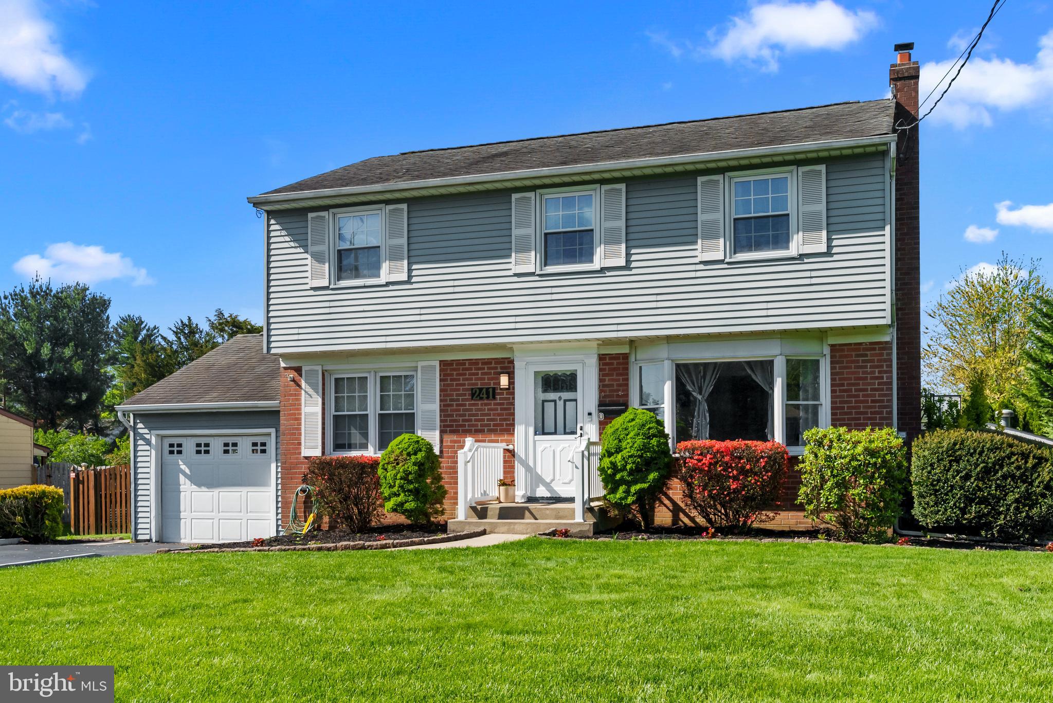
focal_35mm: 35
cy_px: 352
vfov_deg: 37.9
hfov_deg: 54.4
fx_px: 1024
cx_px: 526
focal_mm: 35
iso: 400
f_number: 11
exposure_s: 1/1000
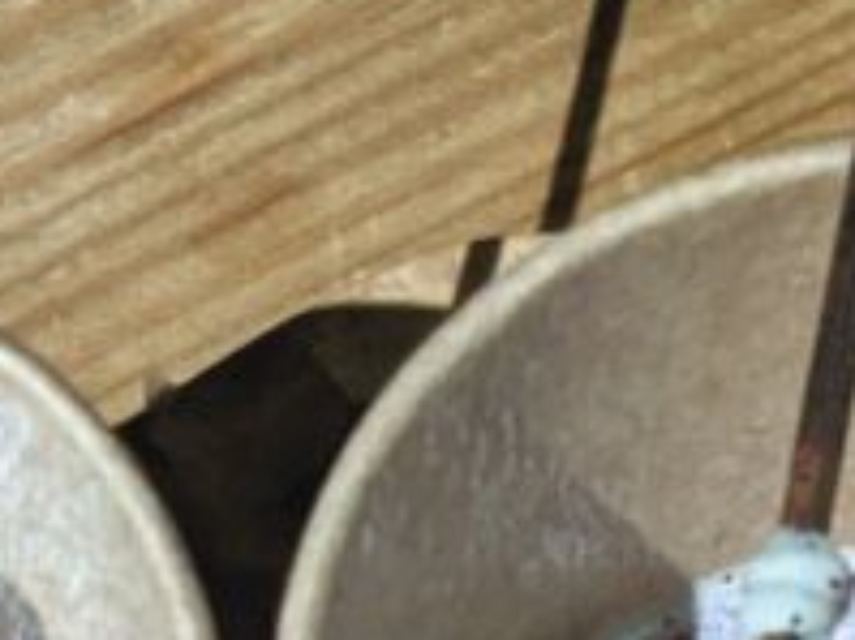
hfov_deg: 14.2
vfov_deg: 10.5
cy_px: 760
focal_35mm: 139
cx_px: 451
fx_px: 3431
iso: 262
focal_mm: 4.44
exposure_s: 1/40
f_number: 1.8
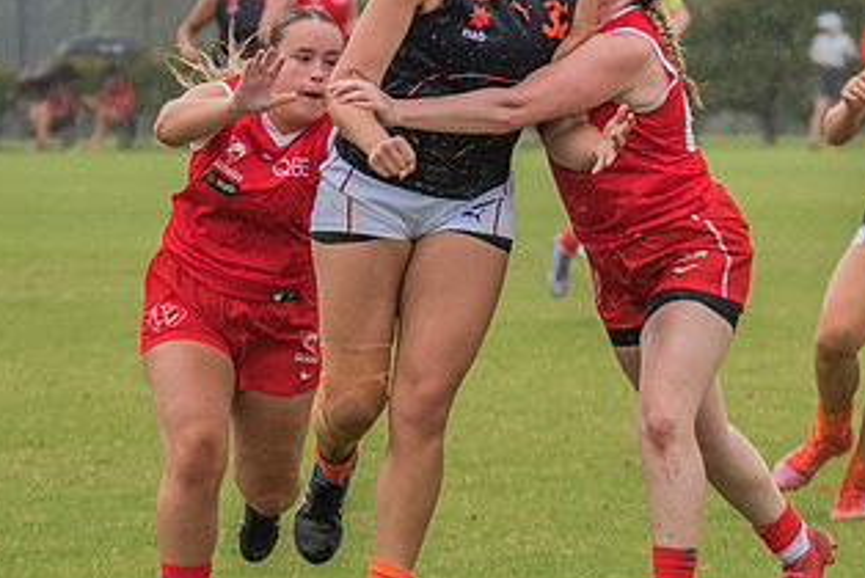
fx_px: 12554
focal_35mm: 522
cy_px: 208
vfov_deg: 2.6
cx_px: 524
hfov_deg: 3.9
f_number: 5.6
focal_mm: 150
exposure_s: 1/1250
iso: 500
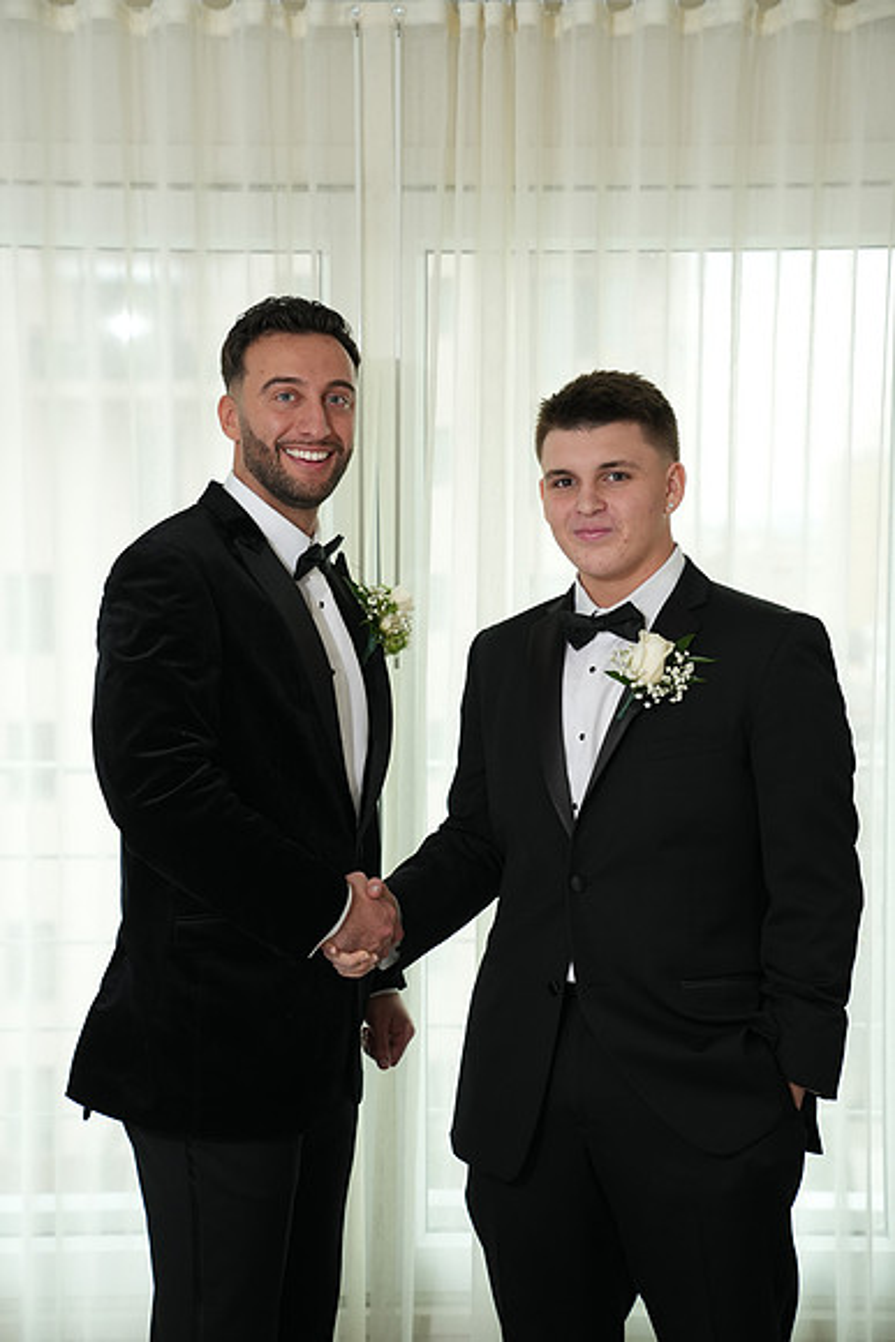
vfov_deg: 33.4
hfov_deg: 22.6
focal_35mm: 60
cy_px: 671
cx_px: 448
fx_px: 2236
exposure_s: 1/200
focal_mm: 60
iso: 800
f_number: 4
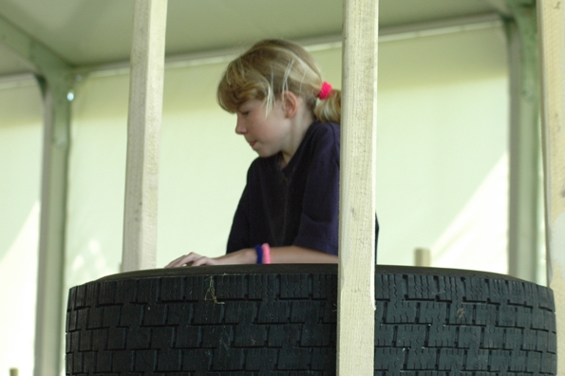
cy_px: 180
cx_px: 275
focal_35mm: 113
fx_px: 1772
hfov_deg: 18.1
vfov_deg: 12.1
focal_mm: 70
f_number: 5.6
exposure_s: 1/125
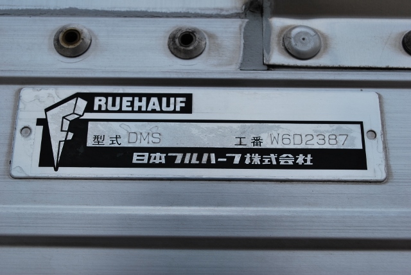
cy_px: 138
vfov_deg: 26.5
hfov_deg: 38.8
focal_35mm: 51
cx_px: 206
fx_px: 583
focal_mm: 34
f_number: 9
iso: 100
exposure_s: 1/320
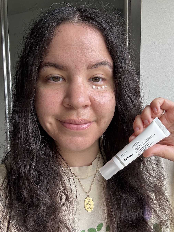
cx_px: 87
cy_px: 116
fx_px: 201
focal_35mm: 30
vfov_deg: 60.0
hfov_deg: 46.8
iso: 32
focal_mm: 2.69
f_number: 1.9
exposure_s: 1/121
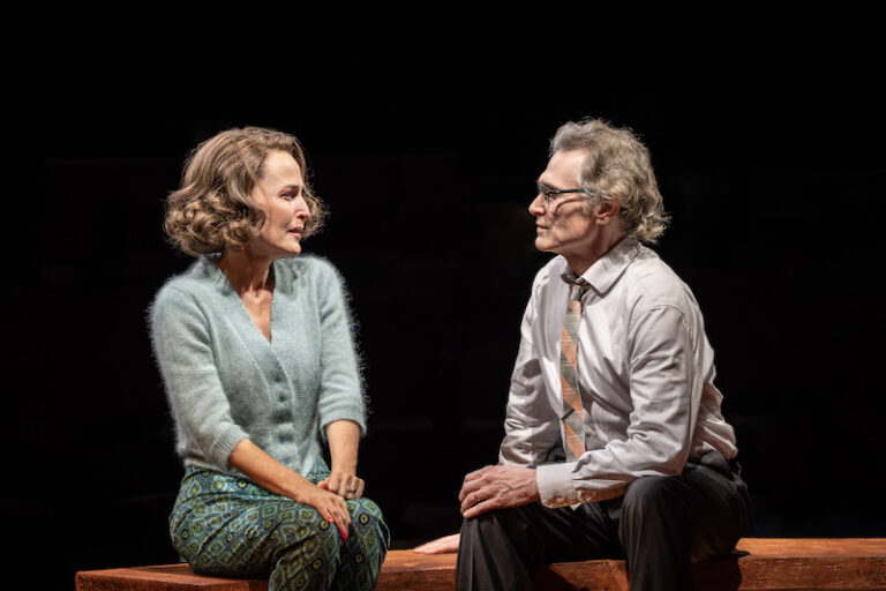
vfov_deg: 9.8
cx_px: 443
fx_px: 3445
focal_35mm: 140
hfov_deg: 14.7
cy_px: 296
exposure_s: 1/125
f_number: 4.5
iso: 2000
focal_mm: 140
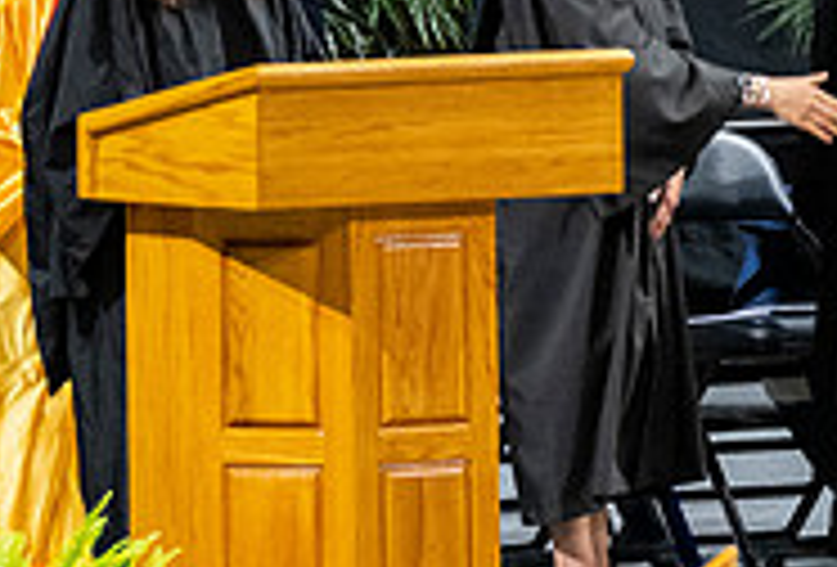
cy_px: 217
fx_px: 20677
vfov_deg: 1.6
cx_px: 763
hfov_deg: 2.3
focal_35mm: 885
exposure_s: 1/200
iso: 2000
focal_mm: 190
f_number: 4
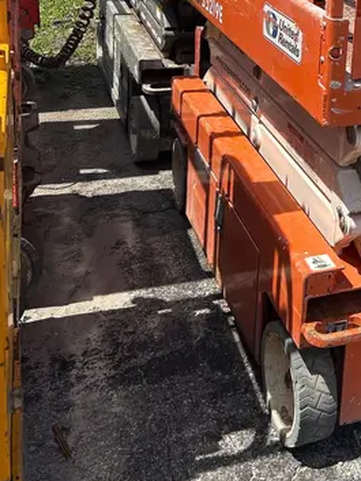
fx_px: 750
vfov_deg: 33.3
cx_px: 346
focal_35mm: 54
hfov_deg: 25.9
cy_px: 31
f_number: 1.5
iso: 50
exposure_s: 1/3831
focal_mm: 5.7
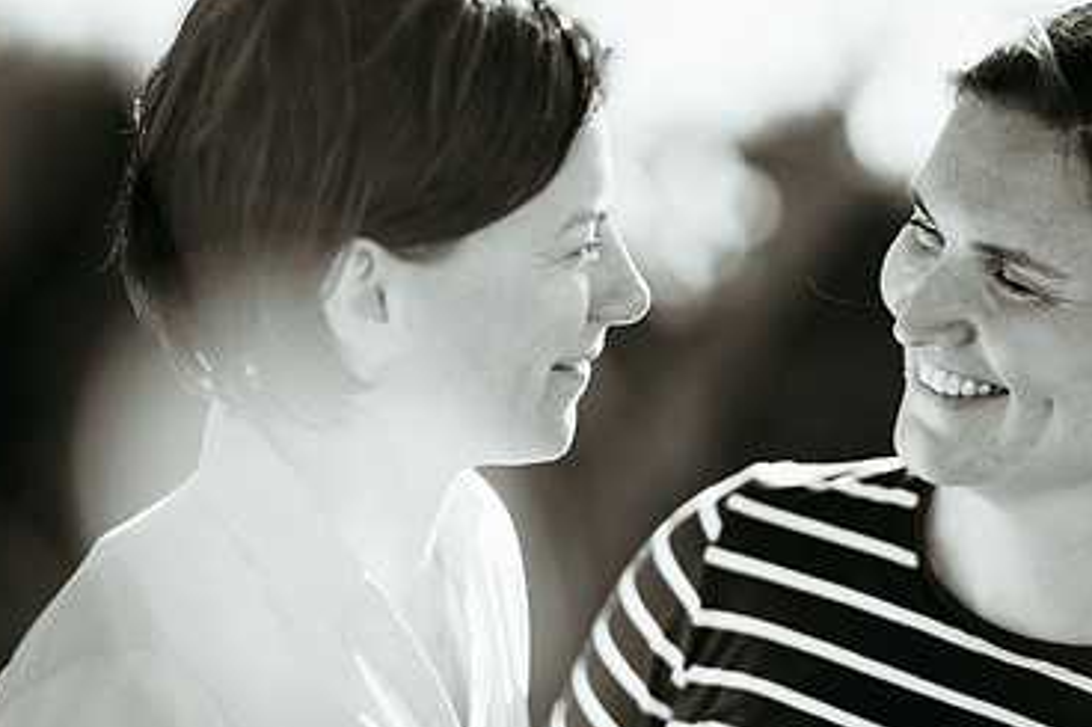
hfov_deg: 15.3
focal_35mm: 134
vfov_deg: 10.2
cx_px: 727
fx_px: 4063
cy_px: 304
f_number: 1.4
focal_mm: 85
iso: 100
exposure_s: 1/800
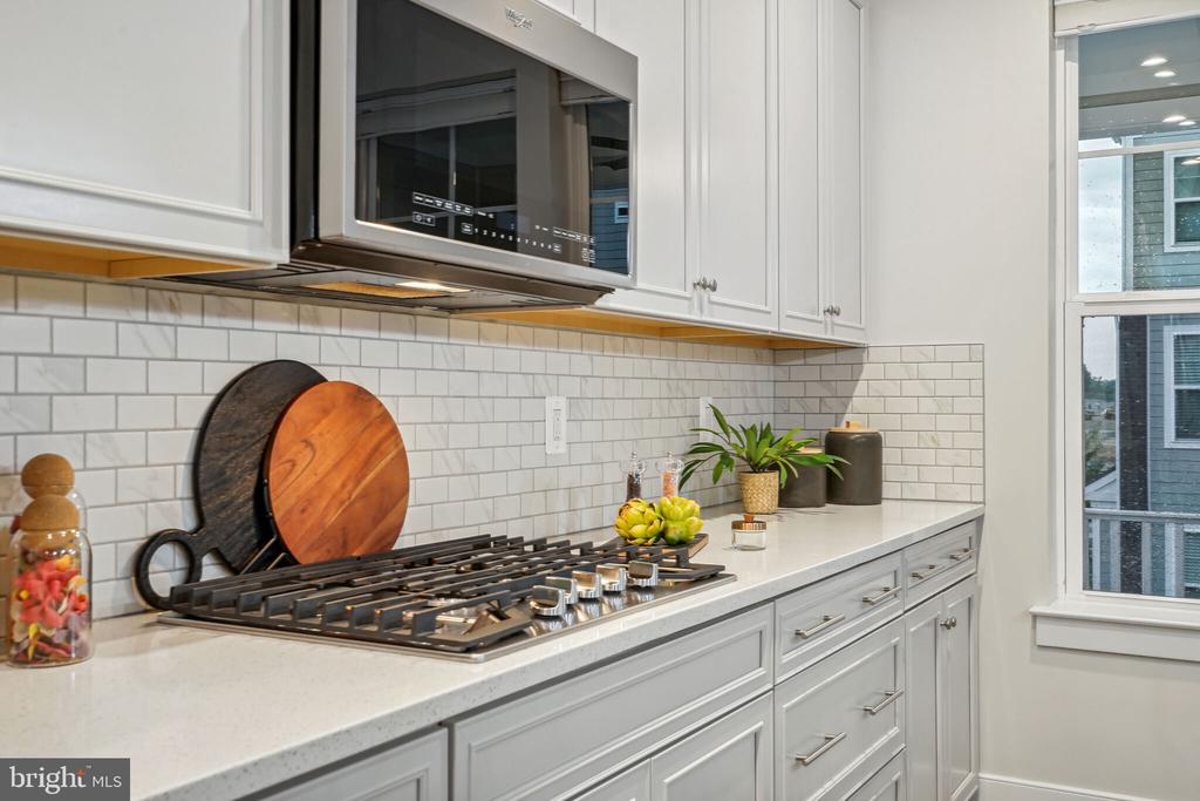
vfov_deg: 37.9
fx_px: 1167
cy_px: 400
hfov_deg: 54.4
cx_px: 600
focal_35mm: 35
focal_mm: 35
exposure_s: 1/25
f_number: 9
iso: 800
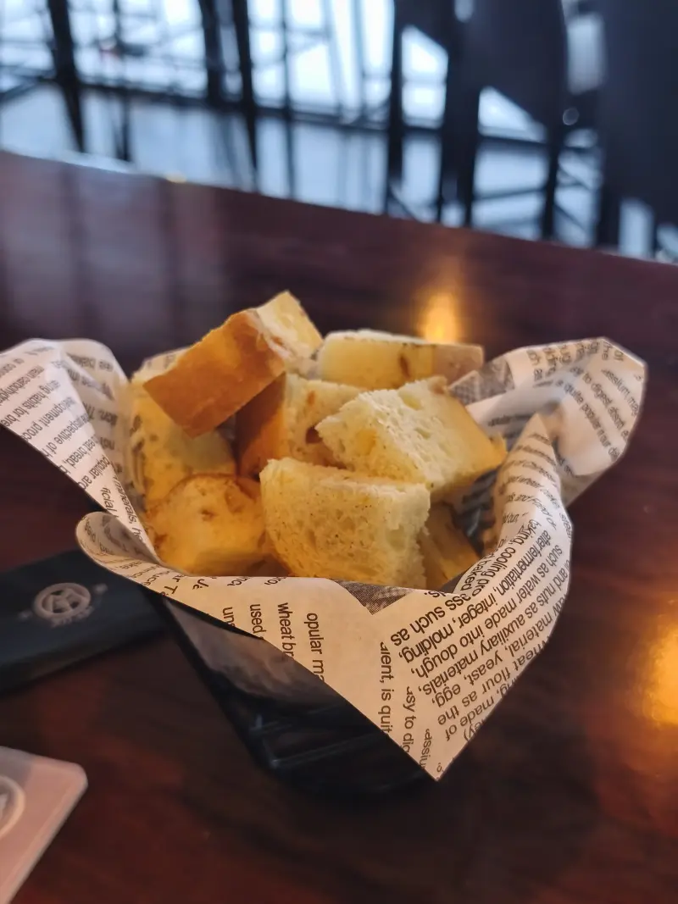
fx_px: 1202
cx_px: 339
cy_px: 452
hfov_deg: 31.5
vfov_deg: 41.2
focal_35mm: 46
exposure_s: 1/60
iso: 640
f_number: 1.65
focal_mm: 6.18
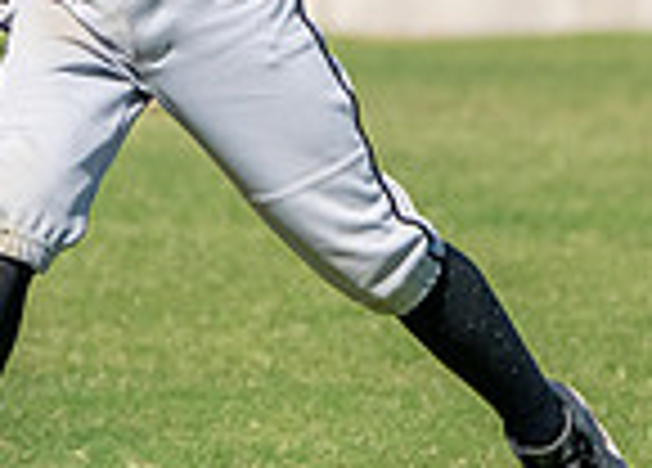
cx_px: 212
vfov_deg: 1.5
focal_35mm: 950
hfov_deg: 2.1
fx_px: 17616
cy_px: -265
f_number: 5
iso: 800
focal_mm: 152
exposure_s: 1/8000
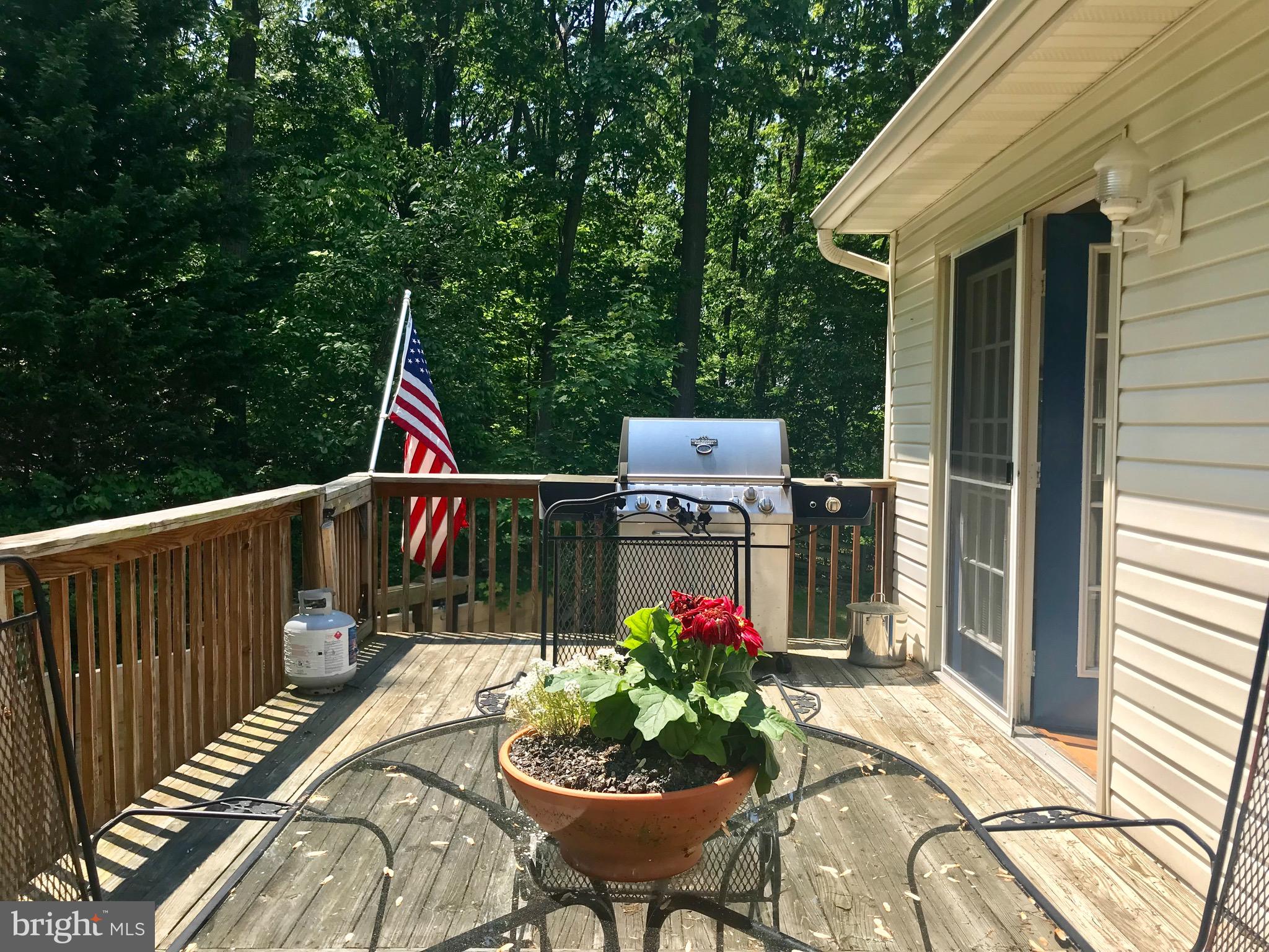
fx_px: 1026
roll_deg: +0.2
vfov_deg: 49.7
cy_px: 476
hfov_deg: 63.4
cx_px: 634
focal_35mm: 28
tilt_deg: -2.6
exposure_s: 1/997
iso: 20
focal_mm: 3.99
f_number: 1.8
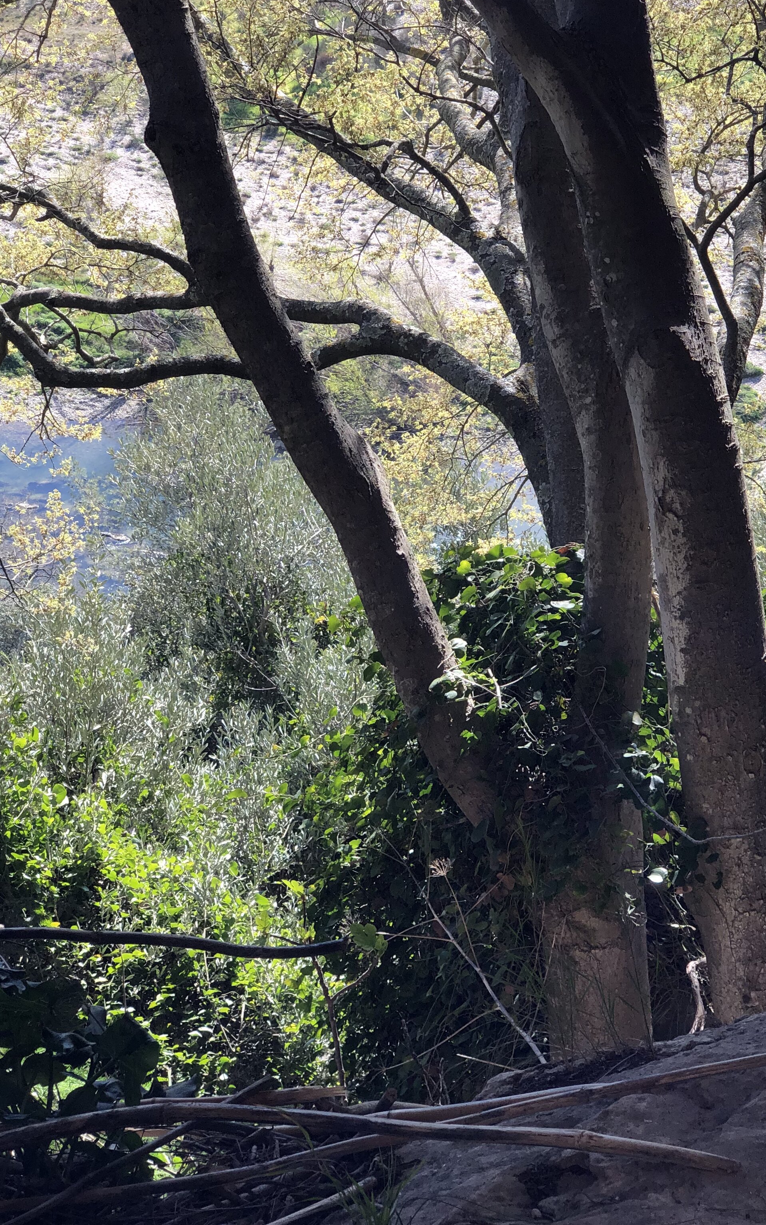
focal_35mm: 72
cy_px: 476
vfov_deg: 28.5
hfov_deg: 18.0
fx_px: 2405
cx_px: 542
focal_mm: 6
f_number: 2.4
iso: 16
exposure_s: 1/279
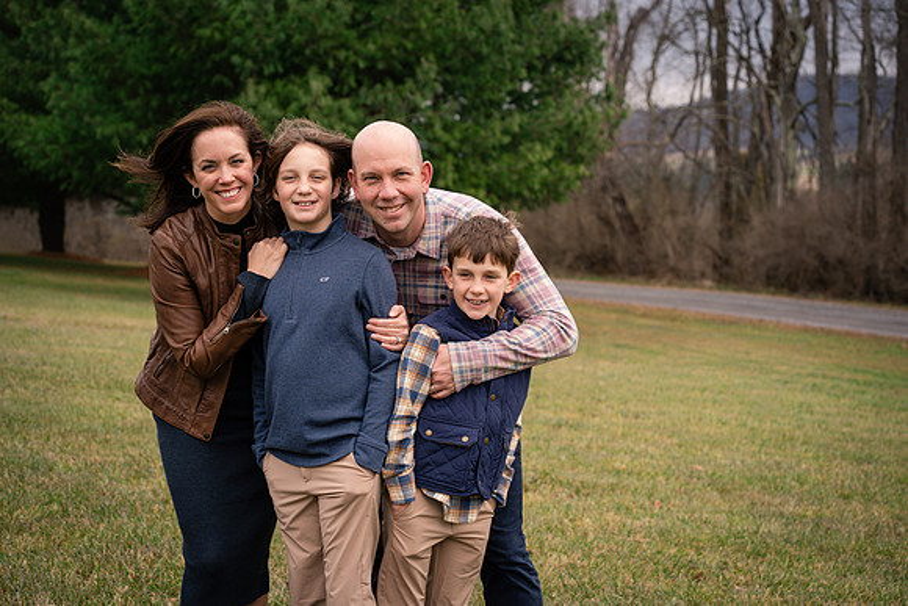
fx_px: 2144
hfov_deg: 23.9
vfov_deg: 16.1
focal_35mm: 85
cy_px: 303
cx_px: 454
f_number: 5.6
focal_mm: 85
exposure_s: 1/500
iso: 320
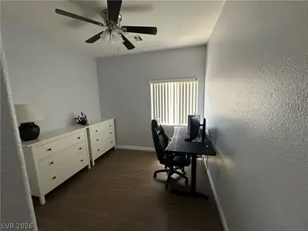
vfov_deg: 85.7
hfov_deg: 102.1
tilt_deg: -7.0
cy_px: 116
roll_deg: +1.5
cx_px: 154
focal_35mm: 14
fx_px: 125
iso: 250
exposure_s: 1/120
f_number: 2.2
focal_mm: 2.22
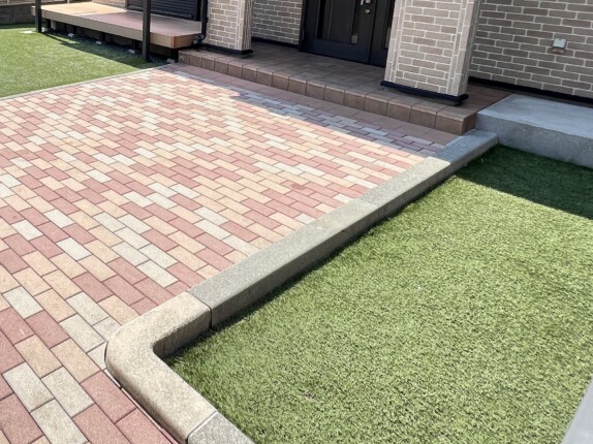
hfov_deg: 56.6
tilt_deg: -13.5
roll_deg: -0.7
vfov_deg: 44.9
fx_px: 497
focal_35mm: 29
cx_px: 107
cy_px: 66
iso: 32
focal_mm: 1.57
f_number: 1.8
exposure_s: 1/515
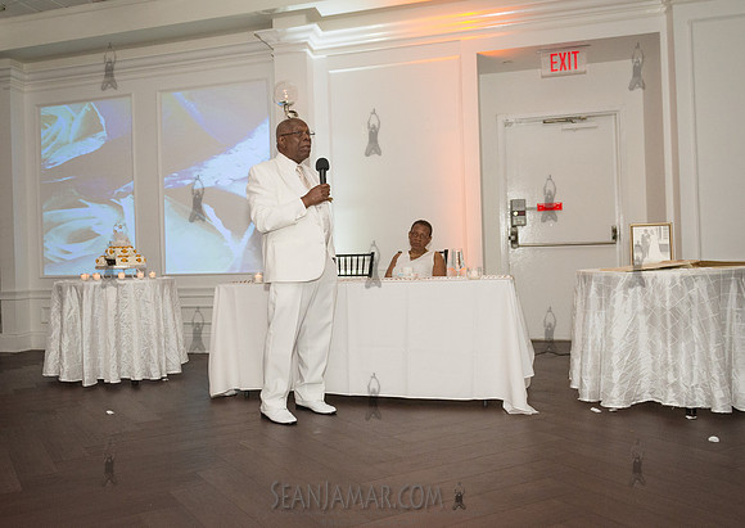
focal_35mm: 33
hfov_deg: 56.0
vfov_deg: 41.7
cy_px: 253
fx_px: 693
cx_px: 291
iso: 2500
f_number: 4
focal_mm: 26
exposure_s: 1/400
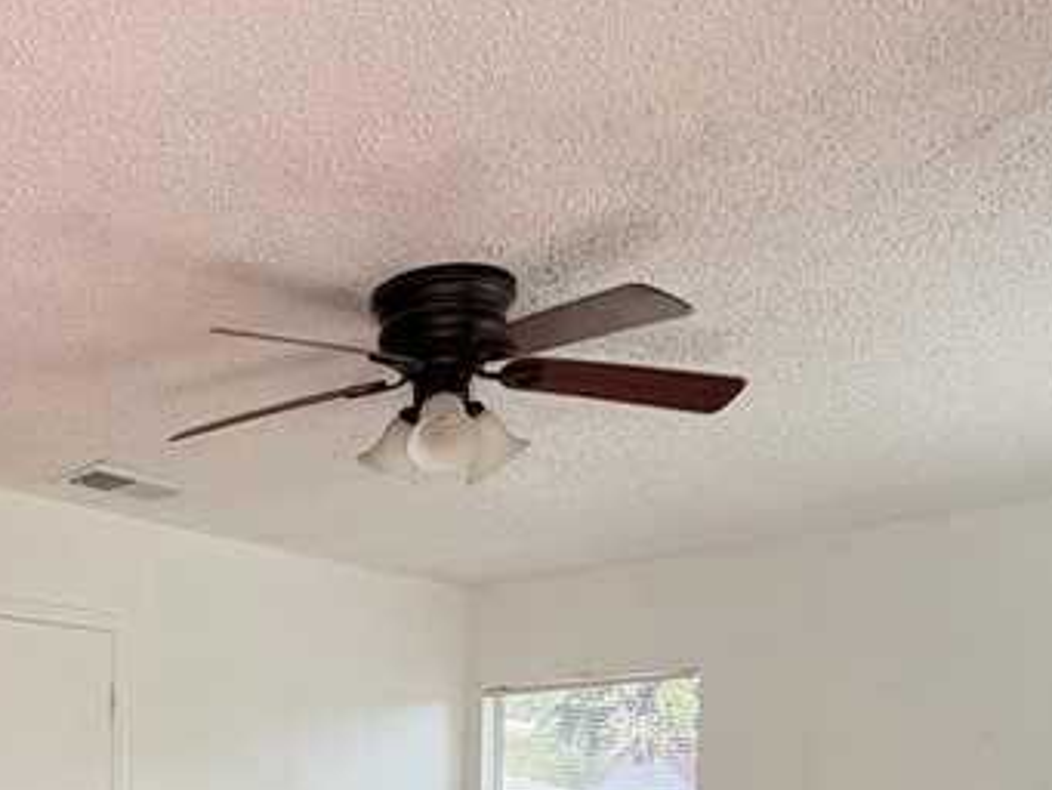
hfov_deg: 41.4
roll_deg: -0.4
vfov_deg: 30.2
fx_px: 1277
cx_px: 111
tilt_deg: -1.8
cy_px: 904
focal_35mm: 42
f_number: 2.2
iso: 50
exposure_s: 1/121
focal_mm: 2.22
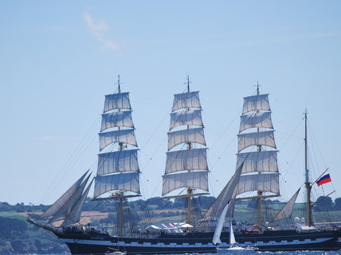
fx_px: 3140
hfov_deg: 6.2
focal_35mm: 319
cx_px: 148
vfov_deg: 4.7
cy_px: 174
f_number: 5
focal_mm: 135
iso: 200
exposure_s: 1/1600
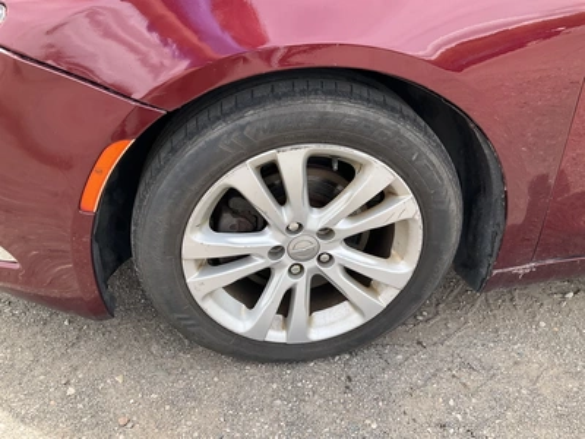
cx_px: 292
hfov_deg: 61.7
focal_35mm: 29
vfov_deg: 48.2
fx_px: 490
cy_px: 220
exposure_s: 1/509
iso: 25
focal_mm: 3
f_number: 1.8
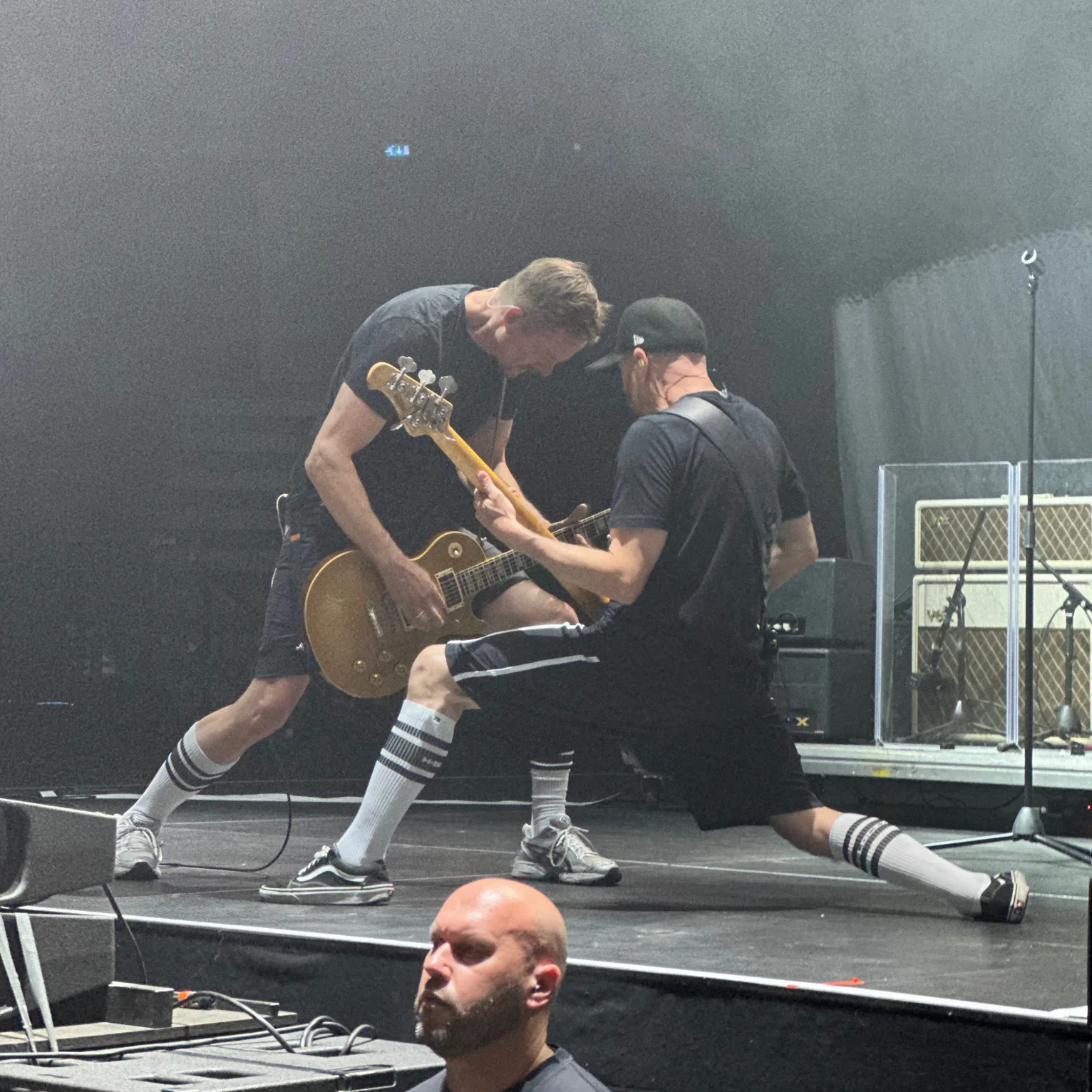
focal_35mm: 91
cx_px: 545
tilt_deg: +0.7
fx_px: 3248
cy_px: 491
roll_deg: -0.1
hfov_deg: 19.1
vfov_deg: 19.1
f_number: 2.8
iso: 250
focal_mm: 9
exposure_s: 1/37
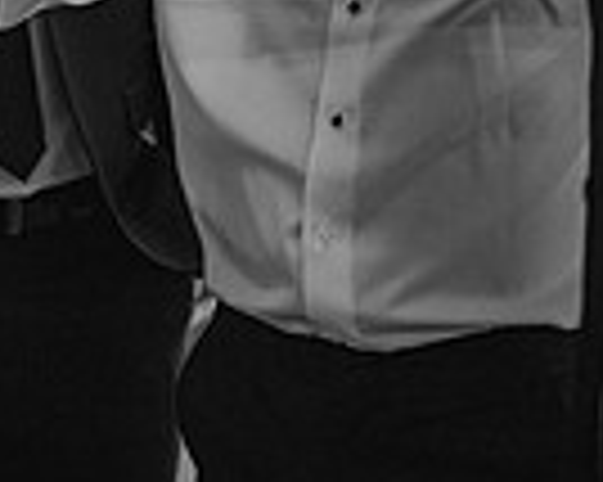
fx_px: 2586
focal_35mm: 145
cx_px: -9
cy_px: -295
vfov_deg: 10.2
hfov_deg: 13.1
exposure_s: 1/200
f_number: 1.2
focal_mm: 35
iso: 400
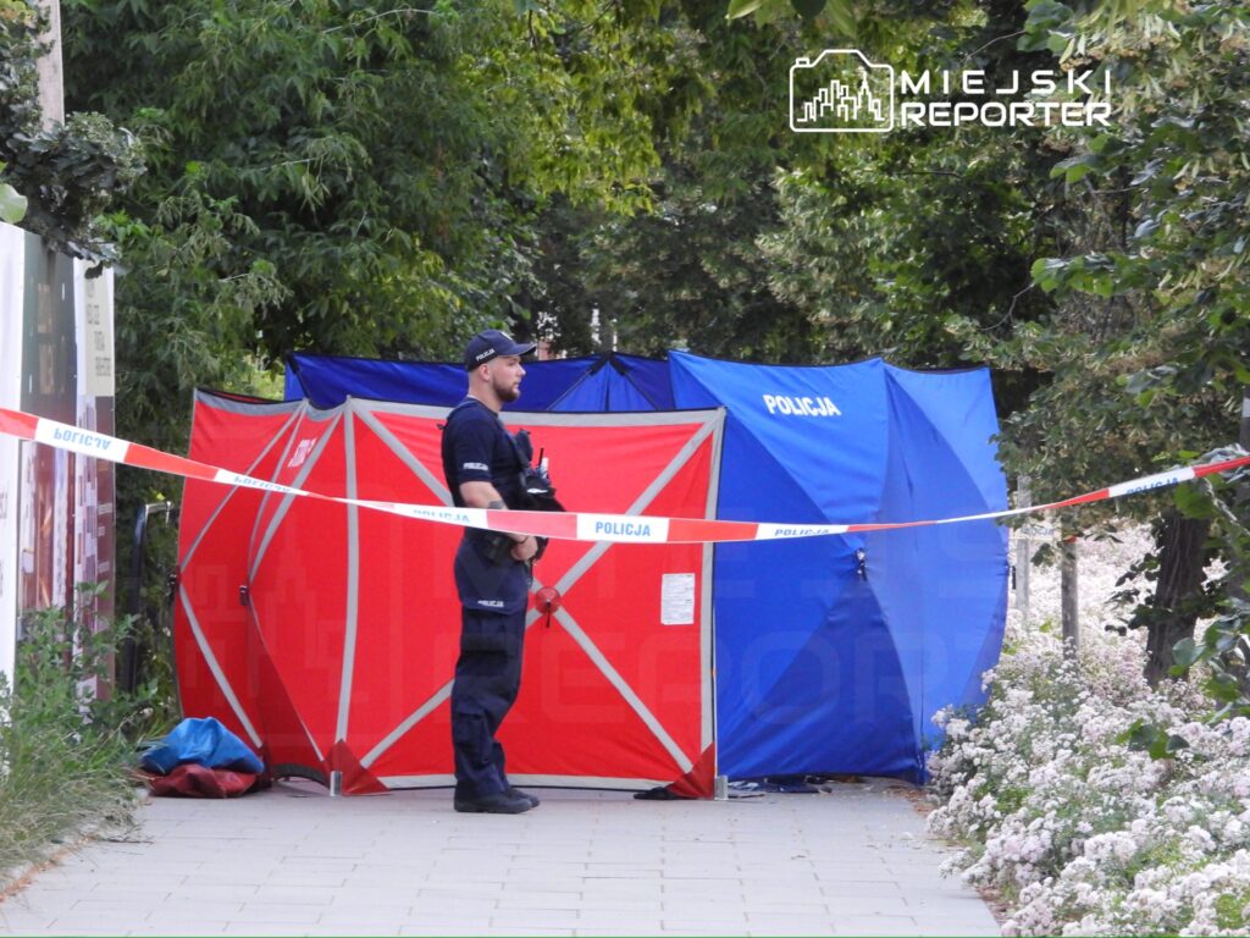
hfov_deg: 7.8
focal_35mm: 255
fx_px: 9208
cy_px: 469
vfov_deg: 5.8
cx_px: 625
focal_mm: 45.8
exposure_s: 1/5
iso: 800
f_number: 4.5
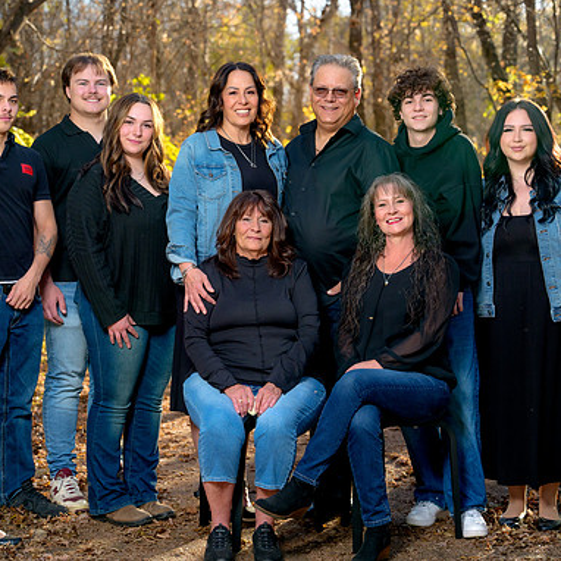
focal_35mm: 84
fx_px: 1540
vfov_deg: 20.6
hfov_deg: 20.6
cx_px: 247
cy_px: 278
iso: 640
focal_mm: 65
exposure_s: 1/160
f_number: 4
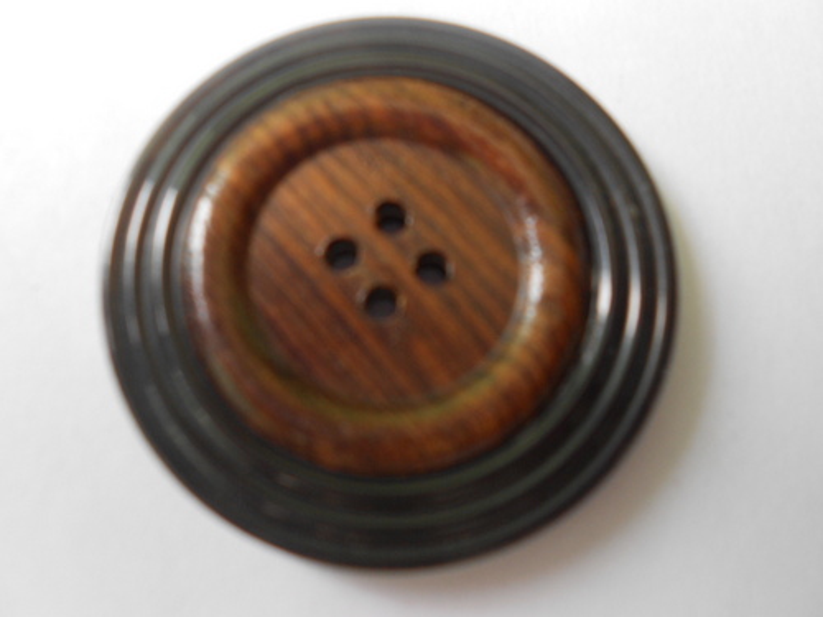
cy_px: 308
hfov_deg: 67.3
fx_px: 618
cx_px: 412
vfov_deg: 53.1
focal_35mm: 26
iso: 100
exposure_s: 1/30
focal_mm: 4.6
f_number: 3.2
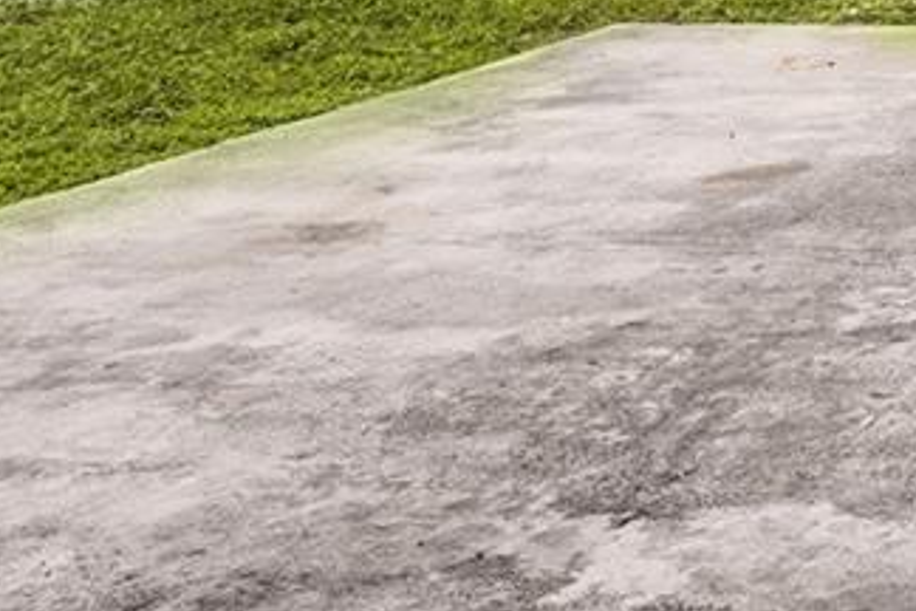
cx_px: 1787
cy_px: -322
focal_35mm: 74
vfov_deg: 16.6
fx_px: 1883
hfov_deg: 18.7
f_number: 9
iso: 250
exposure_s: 1/160
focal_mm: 15
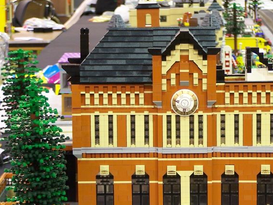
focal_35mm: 189
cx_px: 189
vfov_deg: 7.8
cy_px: 164
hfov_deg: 10.4
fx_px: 1491
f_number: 3.2
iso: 80
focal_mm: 17.5
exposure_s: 1/2
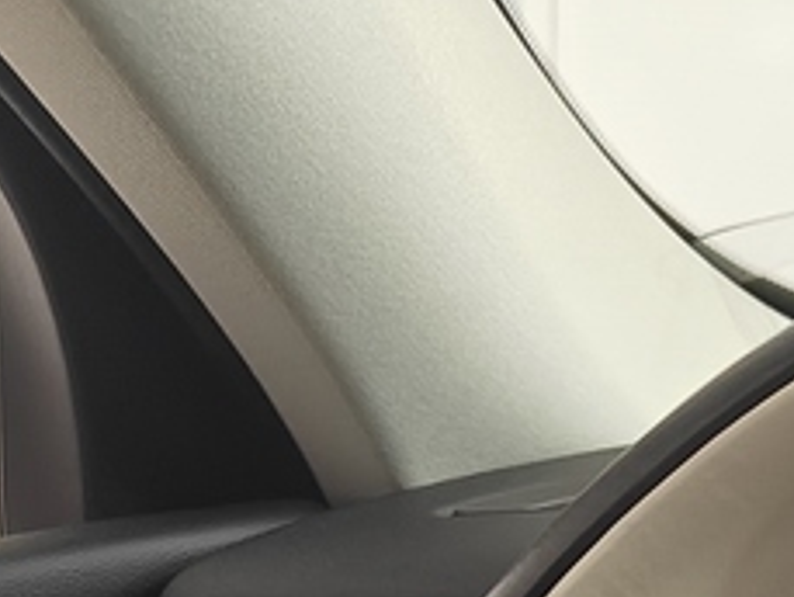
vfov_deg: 8.8
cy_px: 1503
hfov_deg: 13.0
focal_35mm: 151
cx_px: 645
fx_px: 3465
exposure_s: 1/50
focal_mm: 5.59
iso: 160
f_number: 1.8
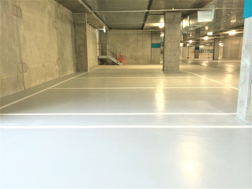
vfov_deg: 46.8
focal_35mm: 30
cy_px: 94
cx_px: 126
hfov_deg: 60.0
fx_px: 218
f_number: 2.2
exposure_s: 1/30
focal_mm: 4.12
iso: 200
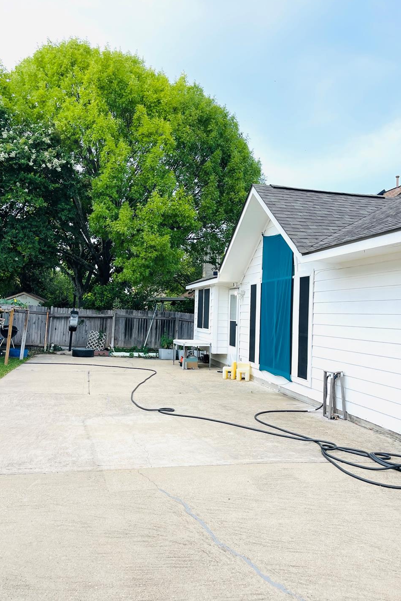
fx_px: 468
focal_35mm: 28
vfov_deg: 65.5
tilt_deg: +0.9
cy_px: 306
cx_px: 186
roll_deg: -3.5
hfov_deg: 46.4
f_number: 1.6
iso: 32
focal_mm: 5.1
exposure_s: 1/1266
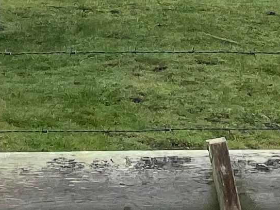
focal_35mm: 193
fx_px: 1561
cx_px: 138
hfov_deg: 10.3
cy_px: -238
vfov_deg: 7.3
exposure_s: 1/1182
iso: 32
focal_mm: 4.2
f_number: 1.6
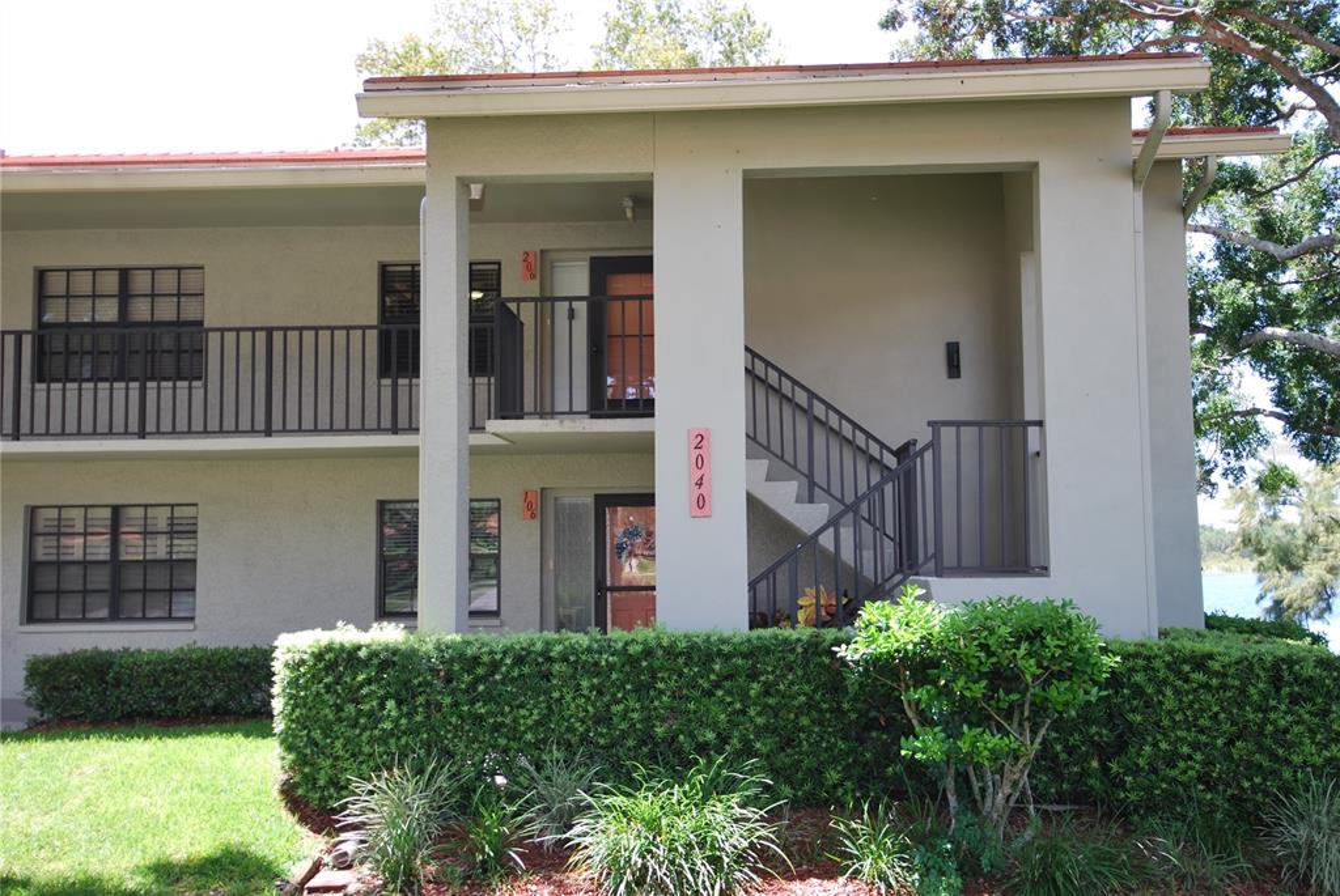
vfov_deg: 37.0
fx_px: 1341
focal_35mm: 36
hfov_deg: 53.1
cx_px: 670
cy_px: 448
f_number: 4.8
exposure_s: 1/80
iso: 100
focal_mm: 24
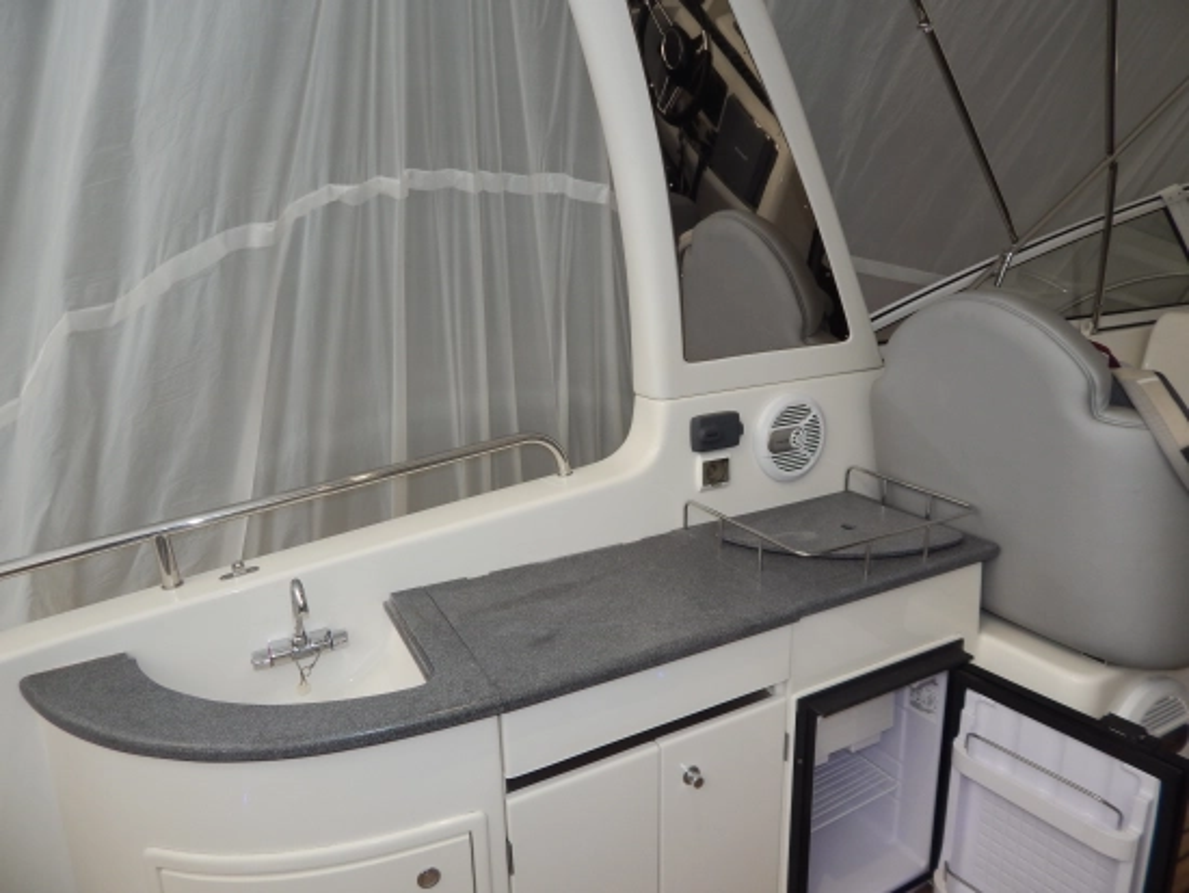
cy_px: 446
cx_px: 594
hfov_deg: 73.9
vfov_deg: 58.9
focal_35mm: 23
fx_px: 790
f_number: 3
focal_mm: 4
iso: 125
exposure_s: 1/60
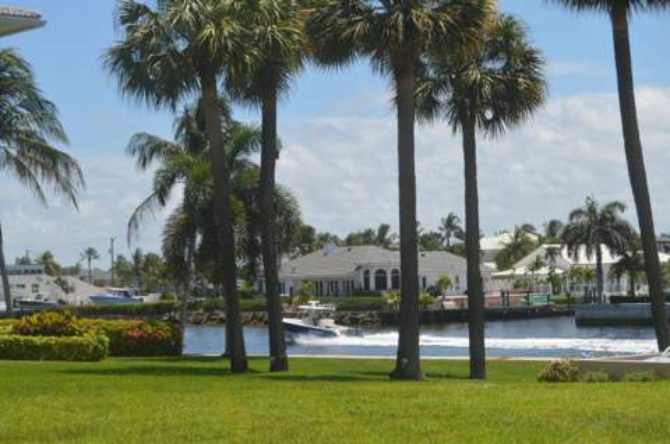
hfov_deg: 24.7
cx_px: 335
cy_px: 222
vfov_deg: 16.5
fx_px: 1532
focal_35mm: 82
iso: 100
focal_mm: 55
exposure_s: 1/320
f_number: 9
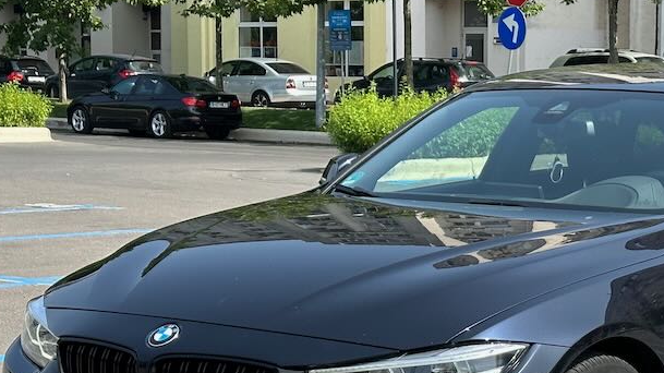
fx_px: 1936
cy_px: 320
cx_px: 529
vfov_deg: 11.0
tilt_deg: -7.5
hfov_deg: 19.3
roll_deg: -0.7
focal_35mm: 110
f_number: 1.78
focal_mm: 6.86
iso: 64
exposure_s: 1/1880
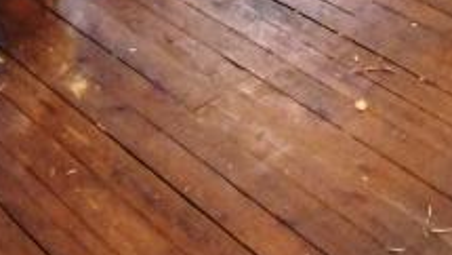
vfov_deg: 13.4
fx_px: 899
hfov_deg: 28.2
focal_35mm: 75
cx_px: 254
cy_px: -286
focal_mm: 10
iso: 9000
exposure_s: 1/160
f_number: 10
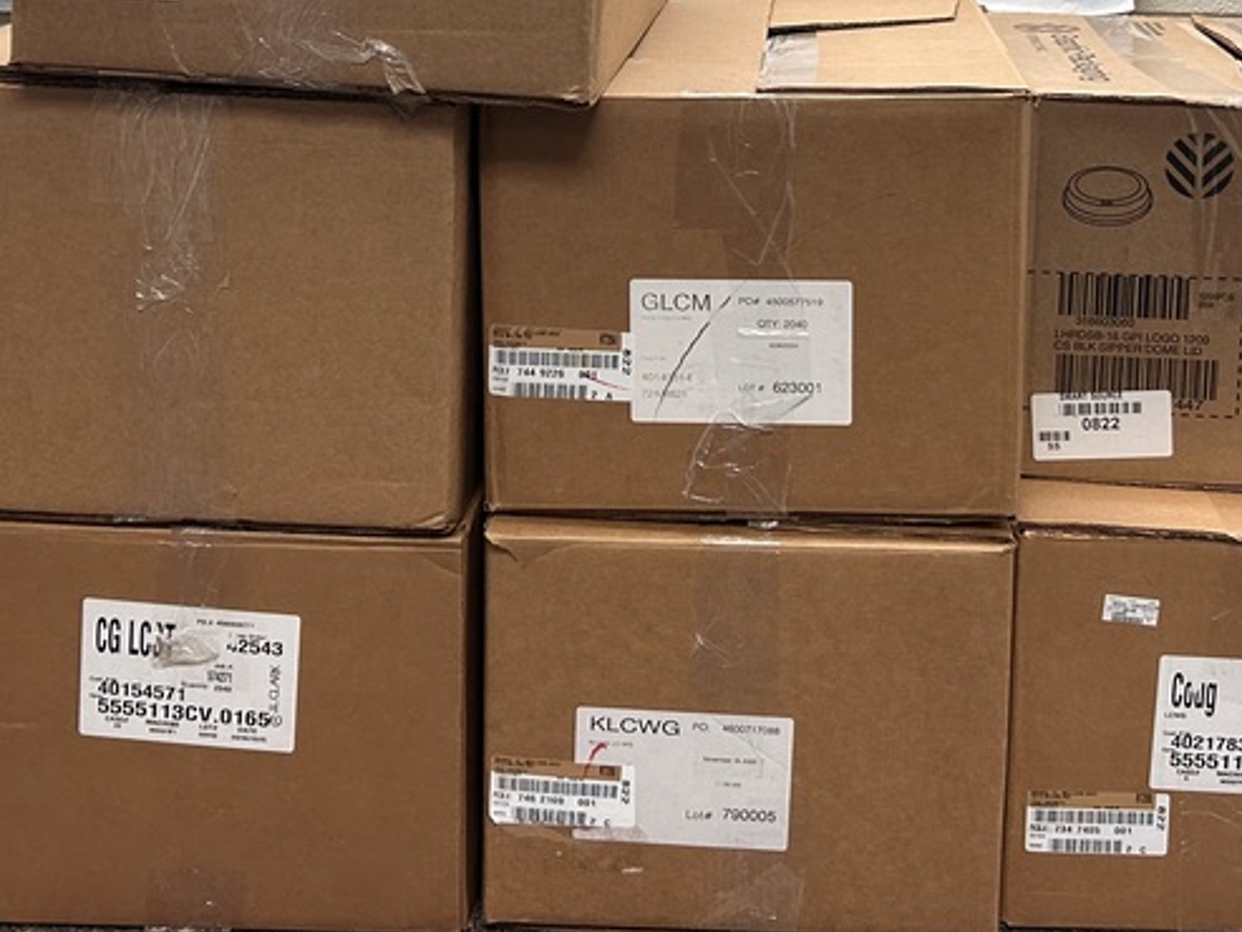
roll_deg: -0.9
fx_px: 1938
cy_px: 98
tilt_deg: -10.3
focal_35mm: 54
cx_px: 705
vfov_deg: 26.2
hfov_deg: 35.5
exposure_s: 1/120
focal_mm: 5.7
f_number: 1.5
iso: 125
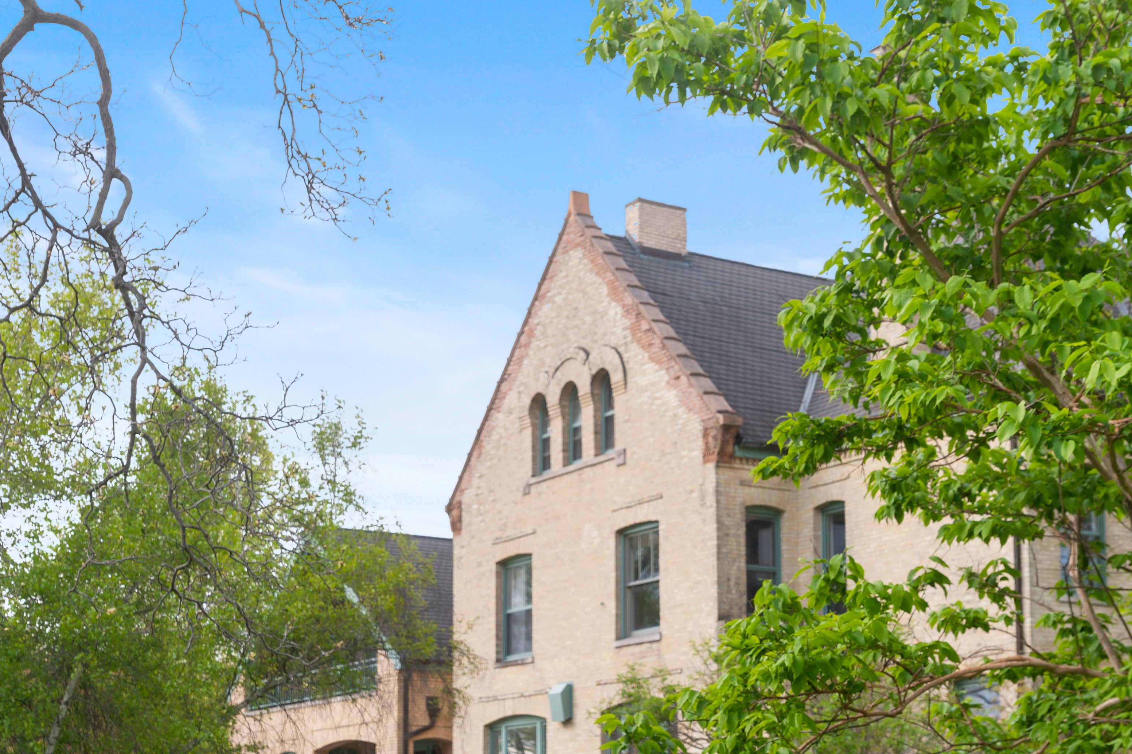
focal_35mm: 63
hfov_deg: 31.9
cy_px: 510
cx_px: 574
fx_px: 1981
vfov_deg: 21.5
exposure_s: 1/400
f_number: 8
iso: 400
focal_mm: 46
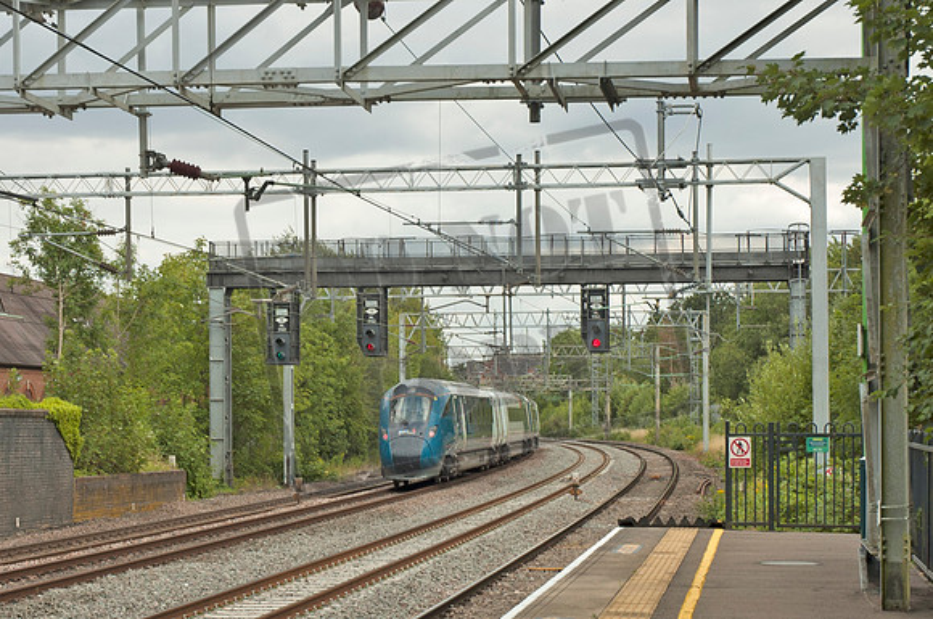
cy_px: 310
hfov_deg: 35.1
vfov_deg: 23.7
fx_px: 1475
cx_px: 466
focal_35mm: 57
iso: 200
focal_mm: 38
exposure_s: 1/200
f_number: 7.1
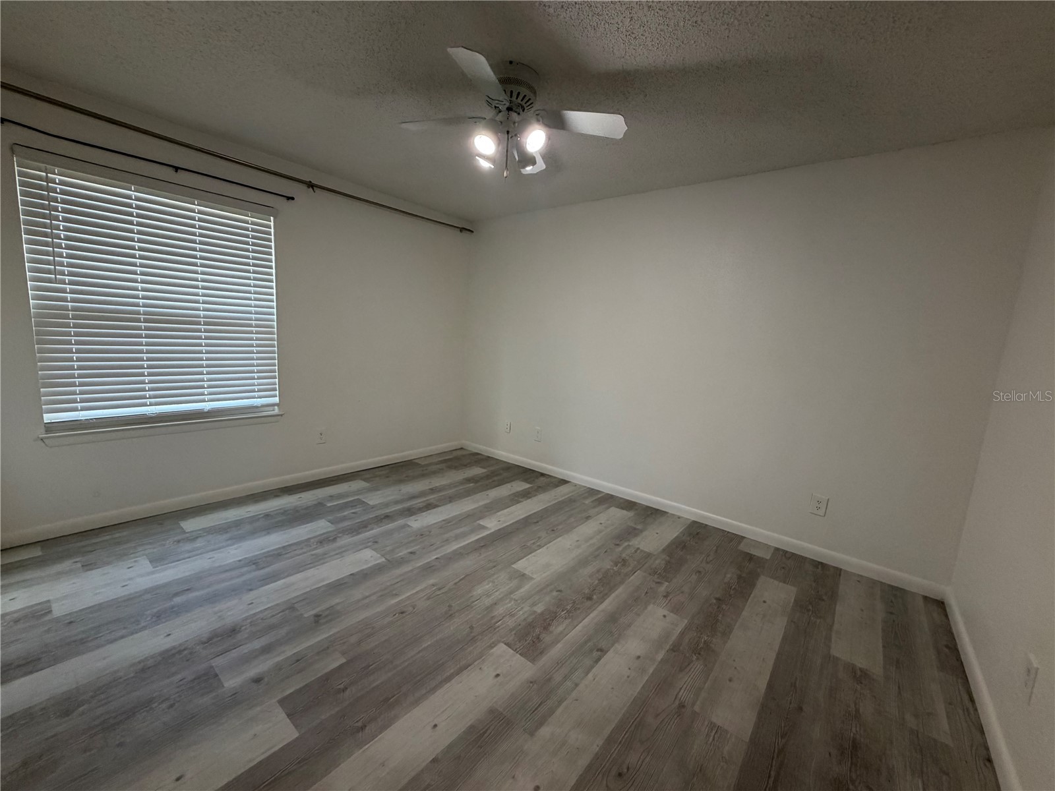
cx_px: 528
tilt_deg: -8.6
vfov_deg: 85.7
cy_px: 396
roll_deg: -3.2
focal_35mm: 14
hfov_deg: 102.1
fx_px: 427
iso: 250
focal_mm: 2.22
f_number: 2.2
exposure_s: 1/120
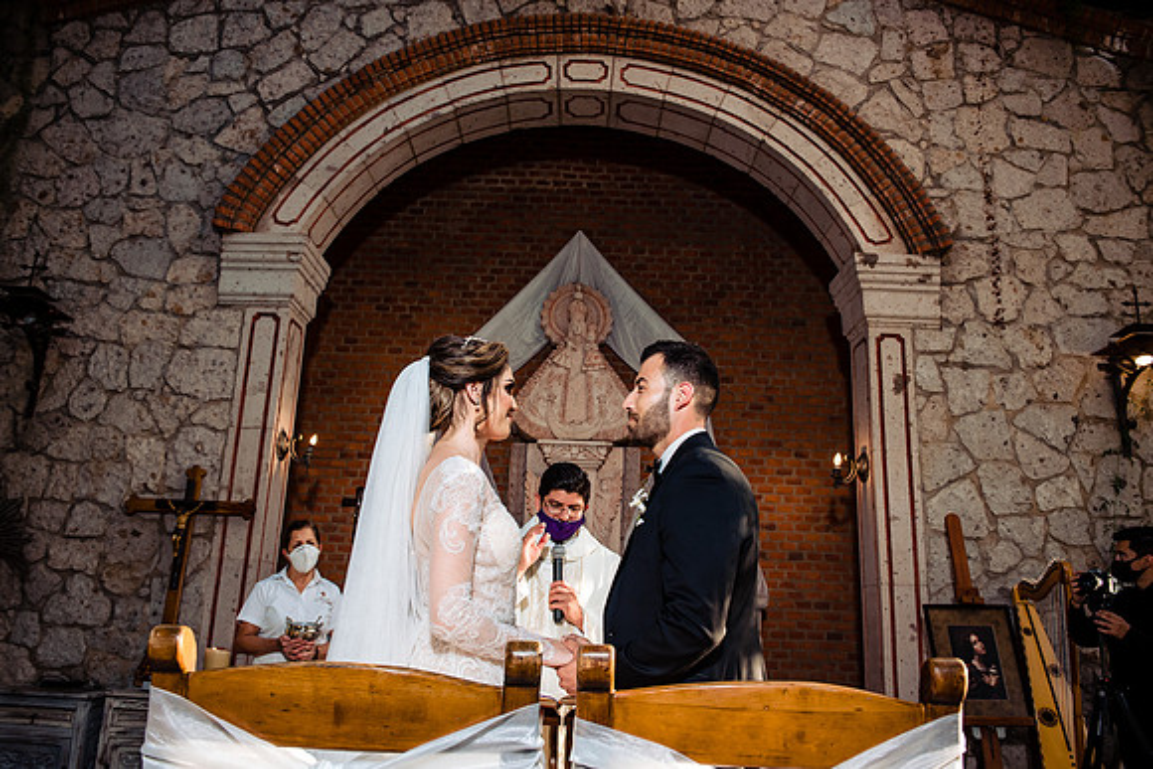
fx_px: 897
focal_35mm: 28
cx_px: 576
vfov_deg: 46.4
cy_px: 384
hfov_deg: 65.5
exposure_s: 1/200
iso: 800
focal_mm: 28
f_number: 5.6
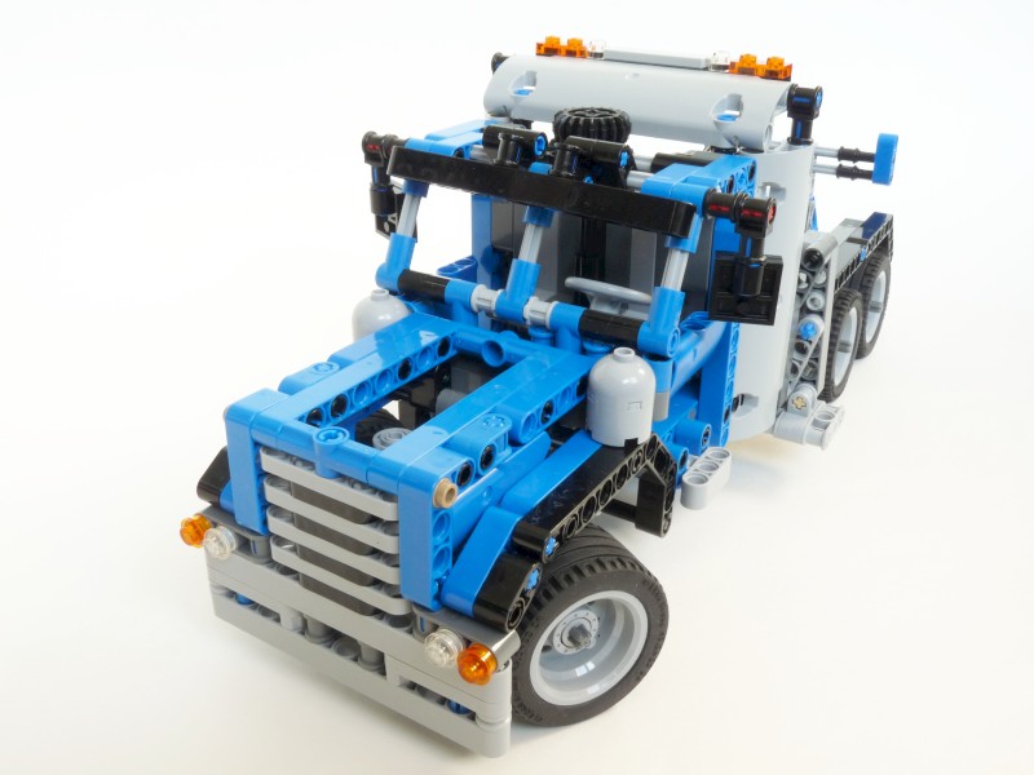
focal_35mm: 32
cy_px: 388
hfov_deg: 56.8
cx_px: 517
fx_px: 956
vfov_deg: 44.2
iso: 100
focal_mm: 5.8
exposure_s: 1/6
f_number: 8
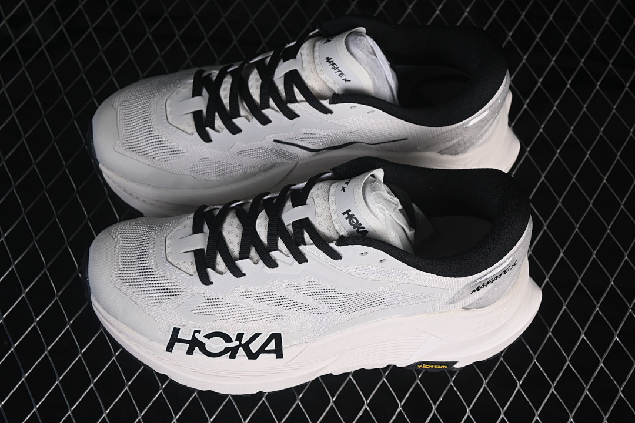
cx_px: 318
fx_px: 1323
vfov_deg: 18.2
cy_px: 212
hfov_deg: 27.0
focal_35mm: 75
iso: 160
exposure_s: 1/80
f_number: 7.1
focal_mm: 50
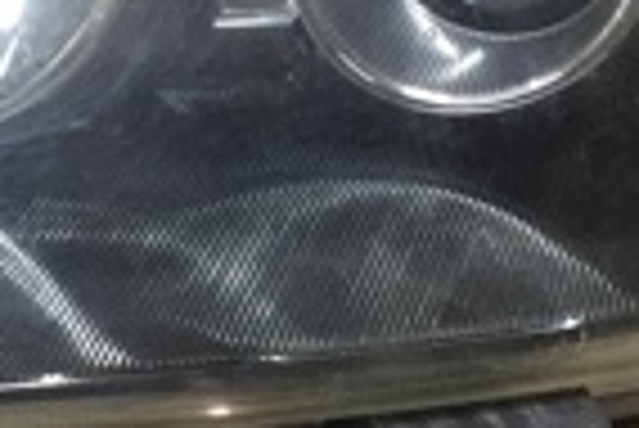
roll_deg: -1.3
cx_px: -117
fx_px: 2416
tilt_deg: -32.3
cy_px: -203
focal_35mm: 136
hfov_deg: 14.6
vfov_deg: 9.8
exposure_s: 1/33
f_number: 2.2
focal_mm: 4.15
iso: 64
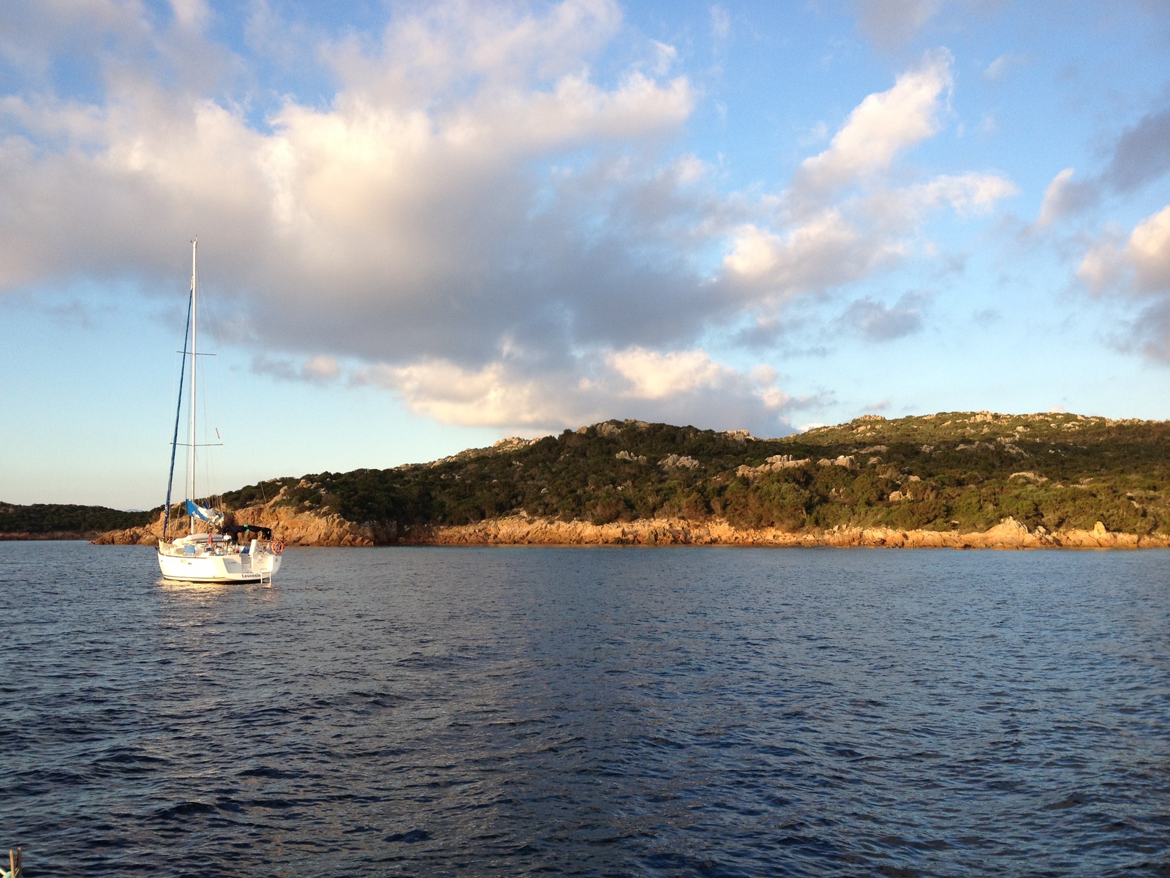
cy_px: 439
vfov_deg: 40.7
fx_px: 1183
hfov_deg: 52.6
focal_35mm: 35
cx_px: 585
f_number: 2.4
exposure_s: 1/546
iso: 64
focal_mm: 4.28
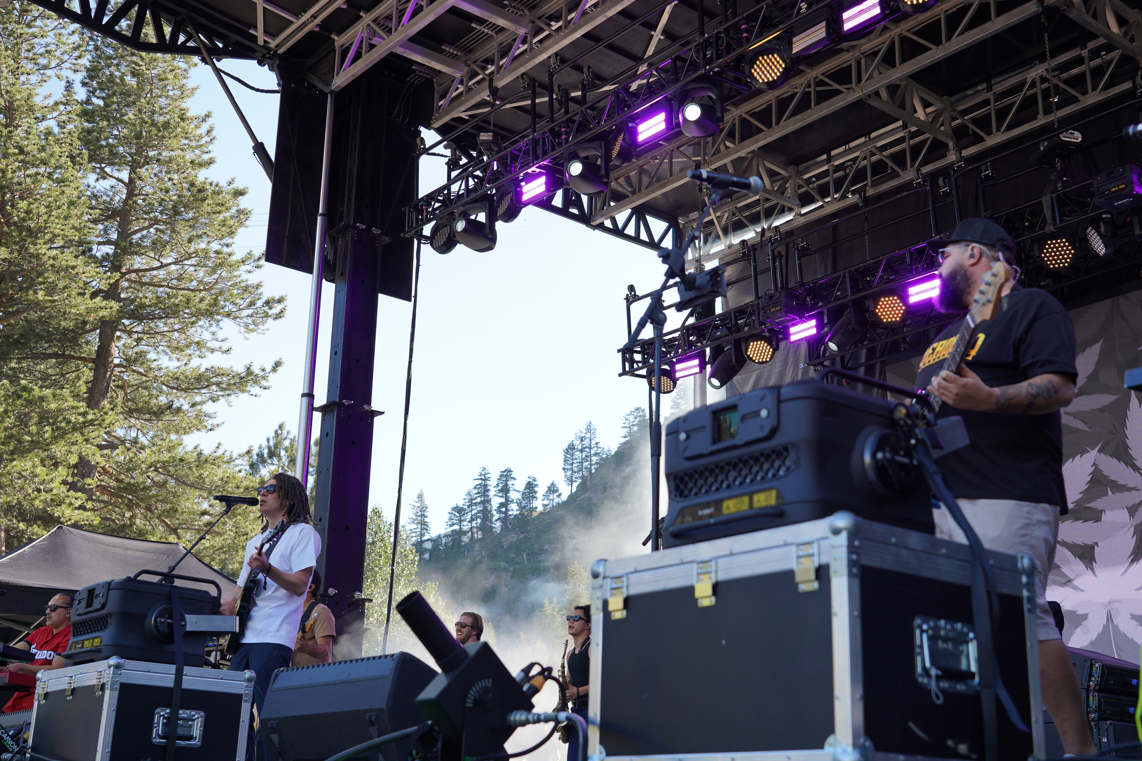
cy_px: 372
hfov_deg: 45.4
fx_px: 1364
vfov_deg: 31.2
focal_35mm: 43
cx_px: 559
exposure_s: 1/125
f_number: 5.6
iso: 100
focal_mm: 42
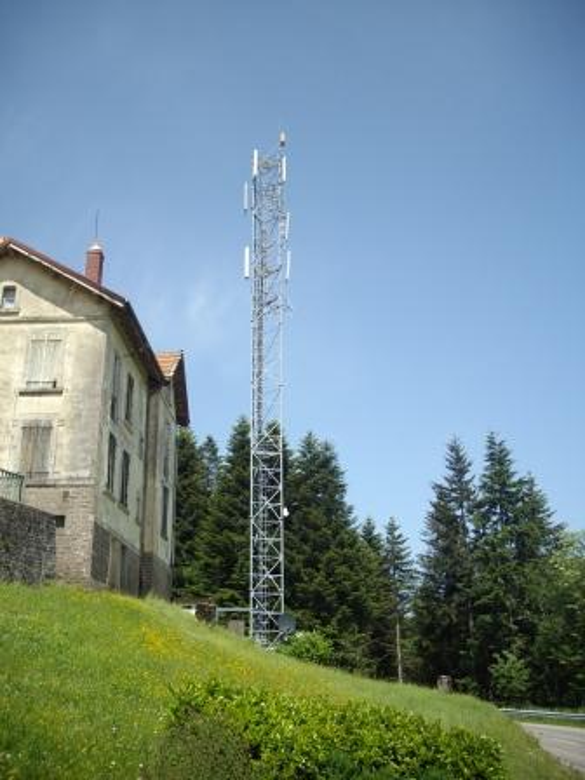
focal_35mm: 37
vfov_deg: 50.1
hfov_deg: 38.7
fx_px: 834
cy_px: 390
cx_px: 292
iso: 80
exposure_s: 1/200
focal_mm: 6.2
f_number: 5.6
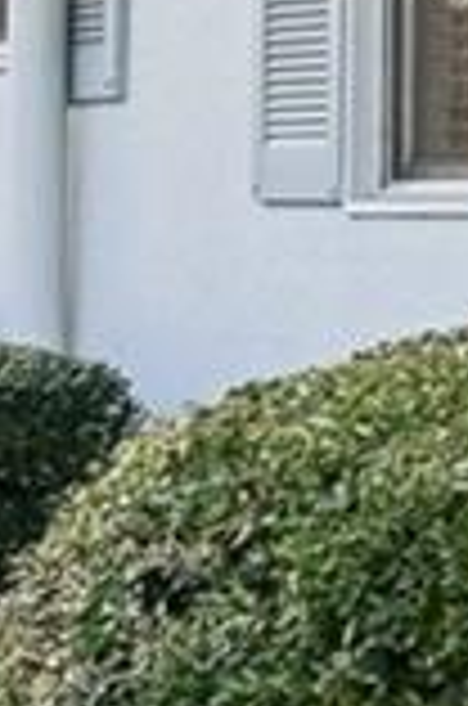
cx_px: 2048
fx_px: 2801
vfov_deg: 13.7
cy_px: -261
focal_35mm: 143
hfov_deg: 6.7
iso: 400
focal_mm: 14
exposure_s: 1/500
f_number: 8
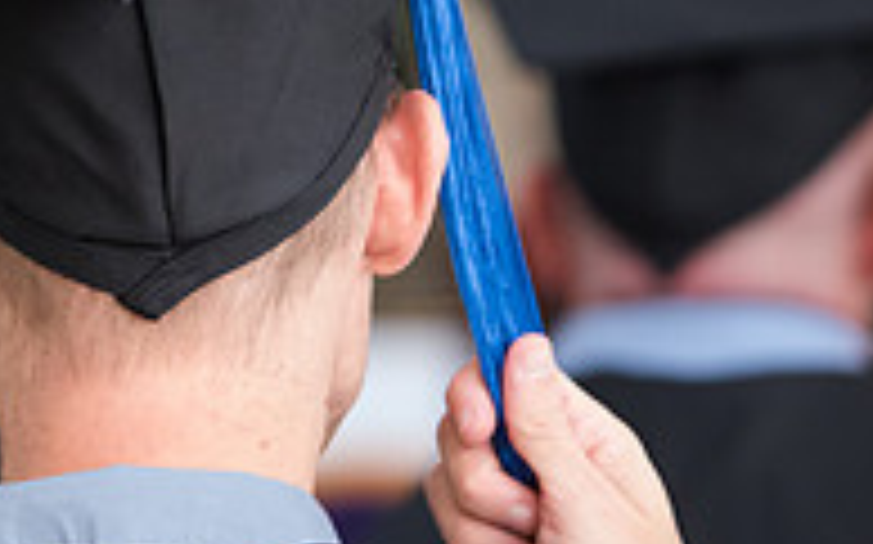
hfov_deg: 5.1
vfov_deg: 3.2
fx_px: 9773
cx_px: 72
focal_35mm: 411
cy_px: -178
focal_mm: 135
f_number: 2.8
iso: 4000
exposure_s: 1/200
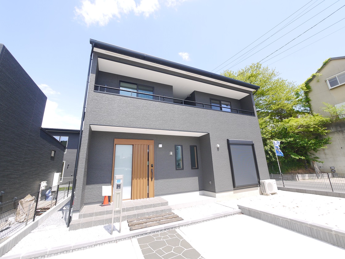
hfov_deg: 102.1
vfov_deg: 85.7
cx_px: 172
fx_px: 140
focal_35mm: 14
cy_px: 130
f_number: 6.3
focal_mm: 7
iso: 160
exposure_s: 1/250
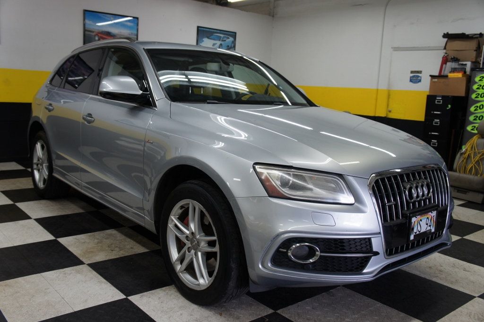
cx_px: 242
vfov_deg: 41.6
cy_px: 161
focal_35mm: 32
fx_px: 423
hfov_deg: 59.5
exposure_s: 1/40
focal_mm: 21
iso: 200
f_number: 4
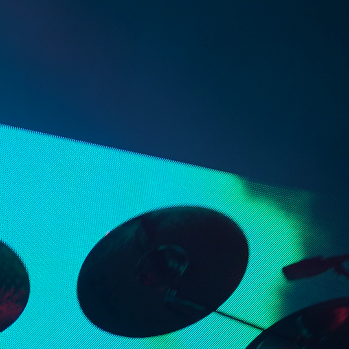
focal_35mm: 458
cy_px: 546
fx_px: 5224
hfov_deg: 3.8
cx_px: 301
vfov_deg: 3.8
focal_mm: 77
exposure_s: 1/160
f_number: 4.5
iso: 100
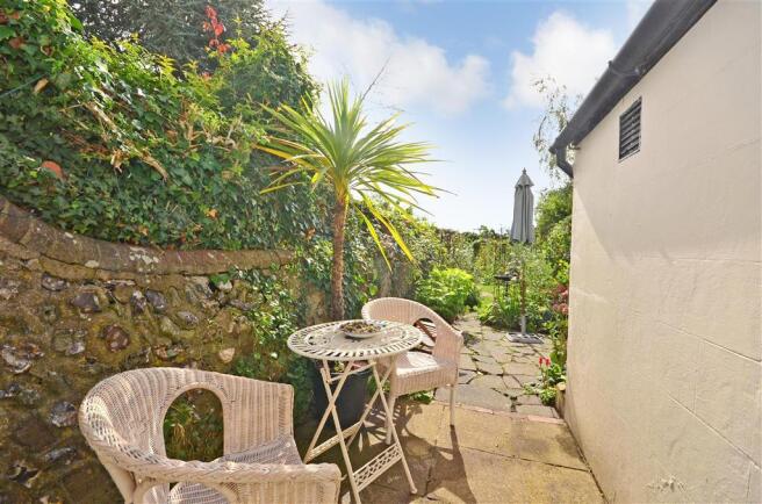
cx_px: 381
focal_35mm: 15
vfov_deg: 77.0
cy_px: 252
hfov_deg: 100.5
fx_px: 317
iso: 200
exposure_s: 1/200
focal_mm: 10
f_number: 9
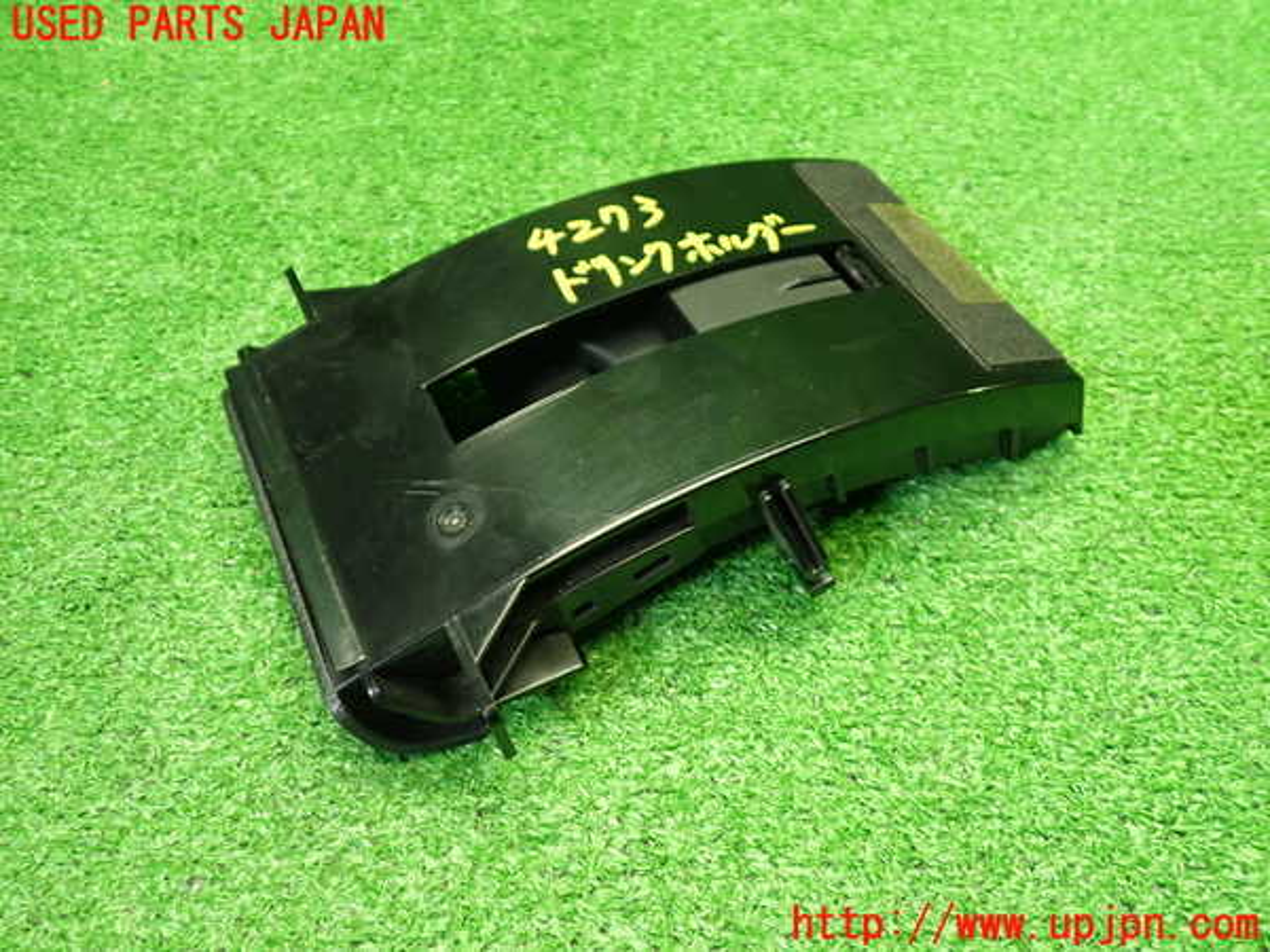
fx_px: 1101
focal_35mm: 30
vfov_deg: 46.8
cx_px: 635
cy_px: 476
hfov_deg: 60.0
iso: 320
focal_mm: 5.4
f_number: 2.3
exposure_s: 1/30
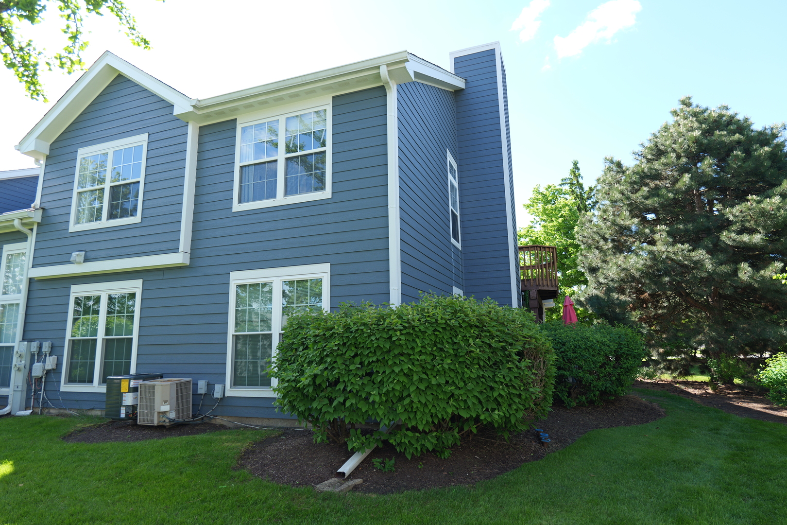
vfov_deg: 61.9
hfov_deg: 84.0
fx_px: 437
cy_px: 262
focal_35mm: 20
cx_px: 394
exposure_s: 1/160
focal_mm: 20
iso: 100
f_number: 4.5
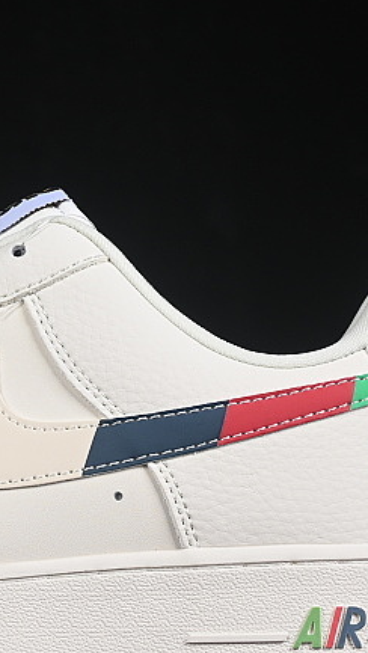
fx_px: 3395
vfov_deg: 11.0
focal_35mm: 196
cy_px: 376
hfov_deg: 6.2
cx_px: -60
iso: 160
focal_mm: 50
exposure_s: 1/80
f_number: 8
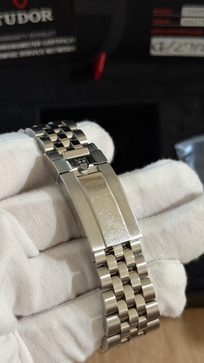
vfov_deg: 32.4
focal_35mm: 65
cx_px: 84
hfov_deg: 18.5
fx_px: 626
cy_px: 187
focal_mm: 6.76
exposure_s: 1/30
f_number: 1.78
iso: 500
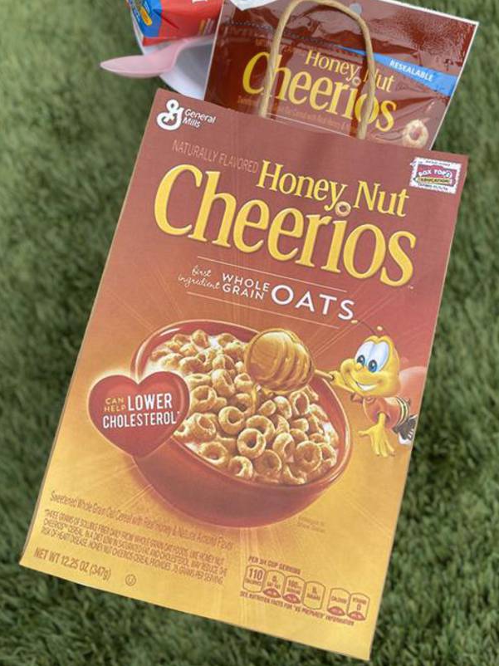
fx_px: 615
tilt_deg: -81.5
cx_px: 266
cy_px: 263
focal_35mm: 32
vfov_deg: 56.4
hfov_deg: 44.1
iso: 32
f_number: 1.8
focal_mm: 4.25
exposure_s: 1/686
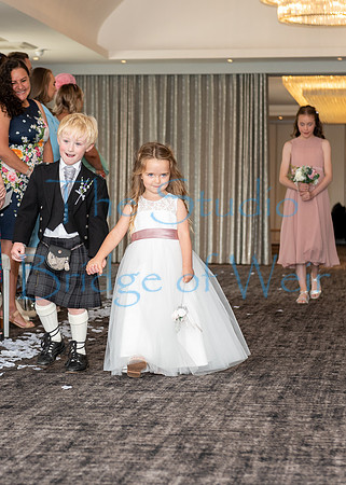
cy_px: 230
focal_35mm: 101
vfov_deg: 19.7
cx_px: 113
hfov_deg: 14.1
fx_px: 1397
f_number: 3.5
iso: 640
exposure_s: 1/200
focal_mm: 62
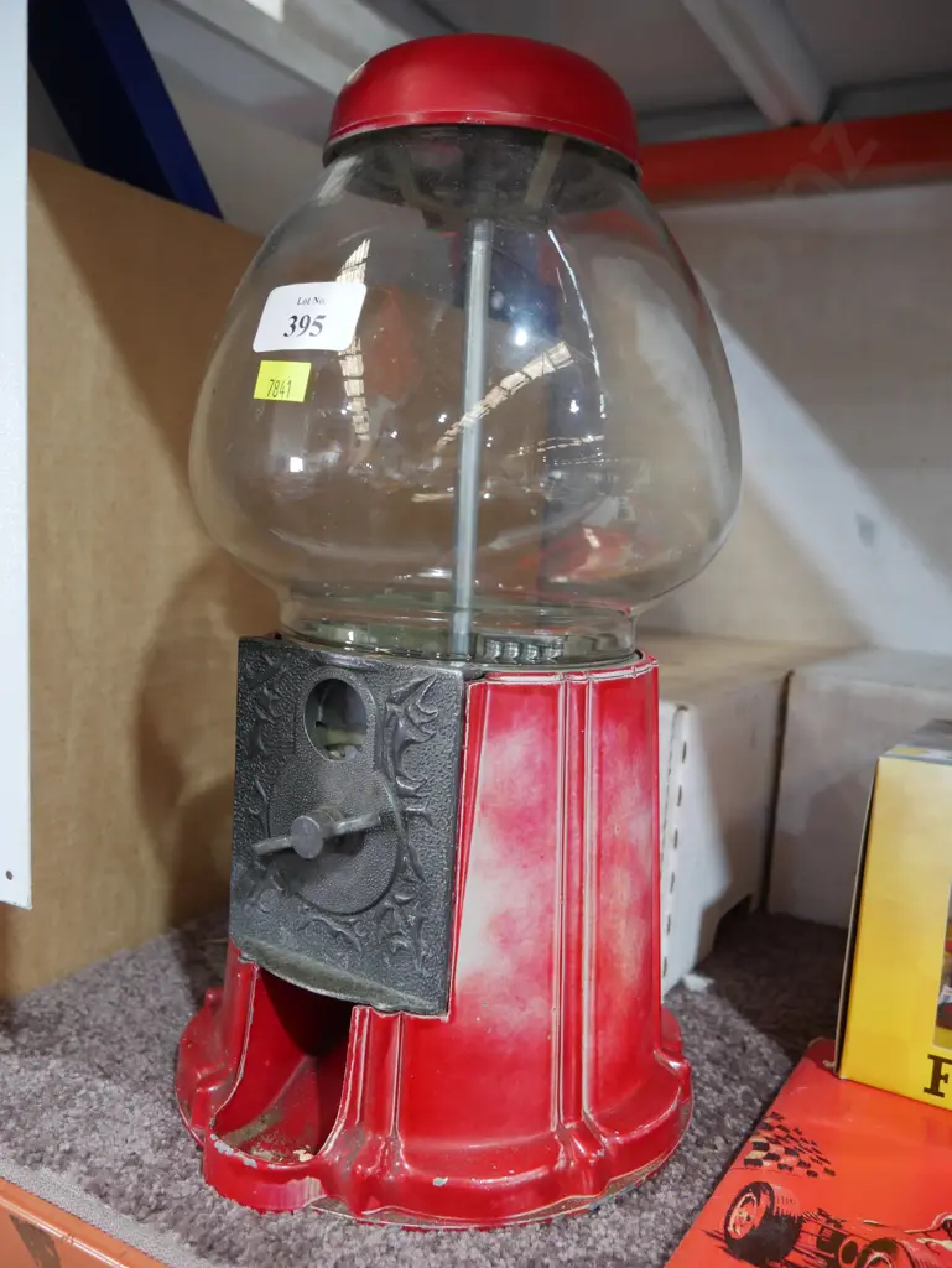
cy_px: 634
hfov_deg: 49.8
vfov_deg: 63.4
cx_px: 476
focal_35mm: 28
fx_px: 1026
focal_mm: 14
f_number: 3.5
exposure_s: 1/60
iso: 1000
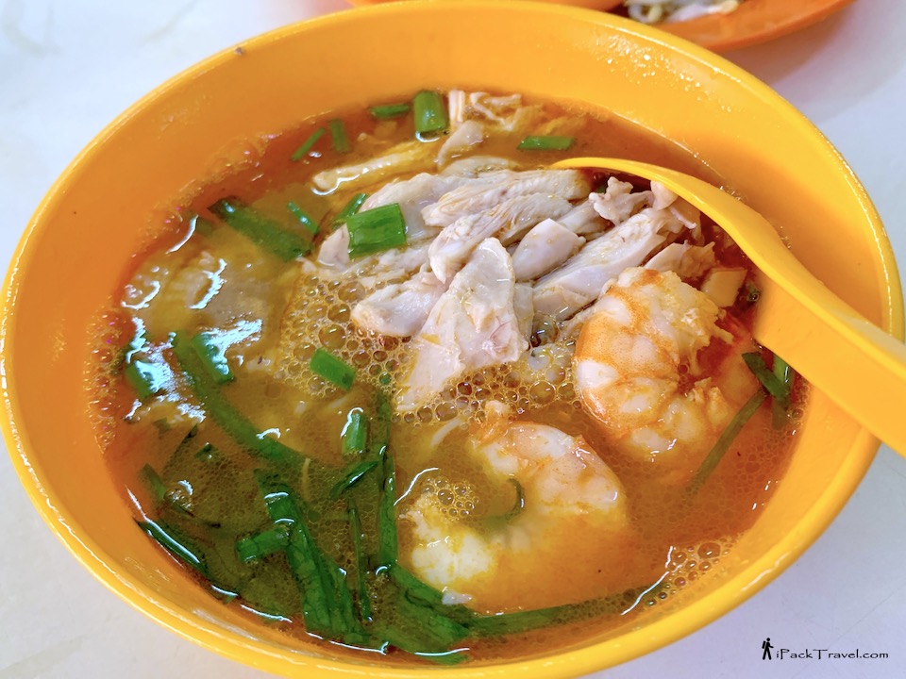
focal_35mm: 26
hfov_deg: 67.3
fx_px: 680
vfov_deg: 53.1
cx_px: 453
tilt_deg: -51.8
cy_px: 340
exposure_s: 1/50
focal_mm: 4.25
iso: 125
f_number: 1.8
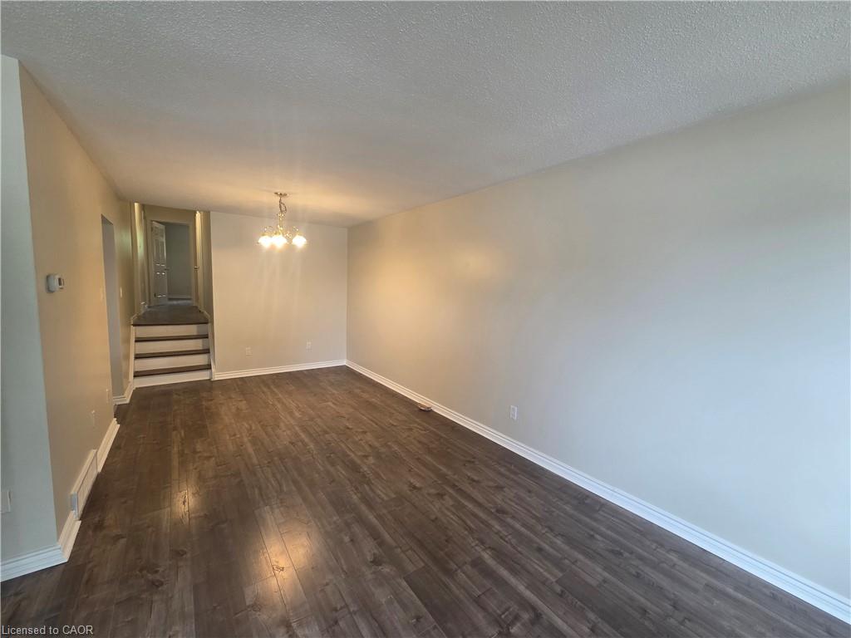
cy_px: 319
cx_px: 426
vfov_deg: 89.9
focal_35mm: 13
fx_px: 320
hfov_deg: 106.2
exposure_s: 1/60
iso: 160
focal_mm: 2.2
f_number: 2.2
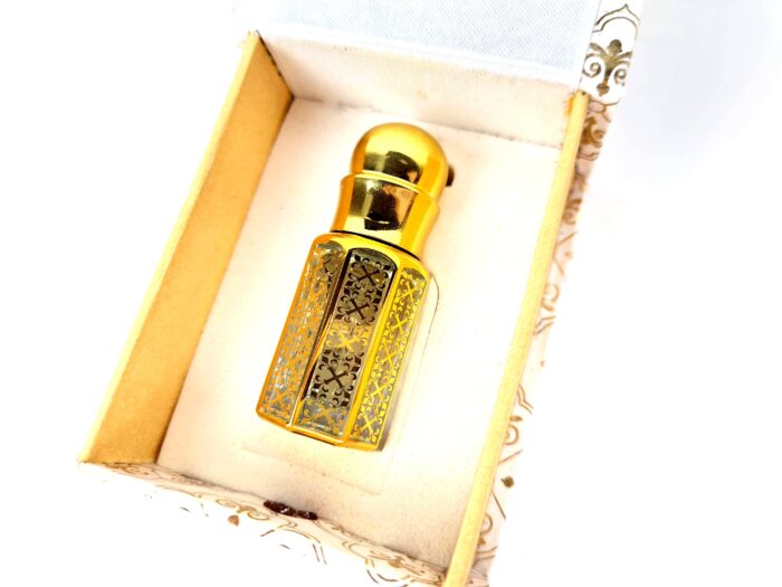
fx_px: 587
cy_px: 294
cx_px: 391
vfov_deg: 53.1
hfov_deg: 67.3
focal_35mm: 26
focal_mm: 5.4
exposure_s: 1/229
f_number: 1.8
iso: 50
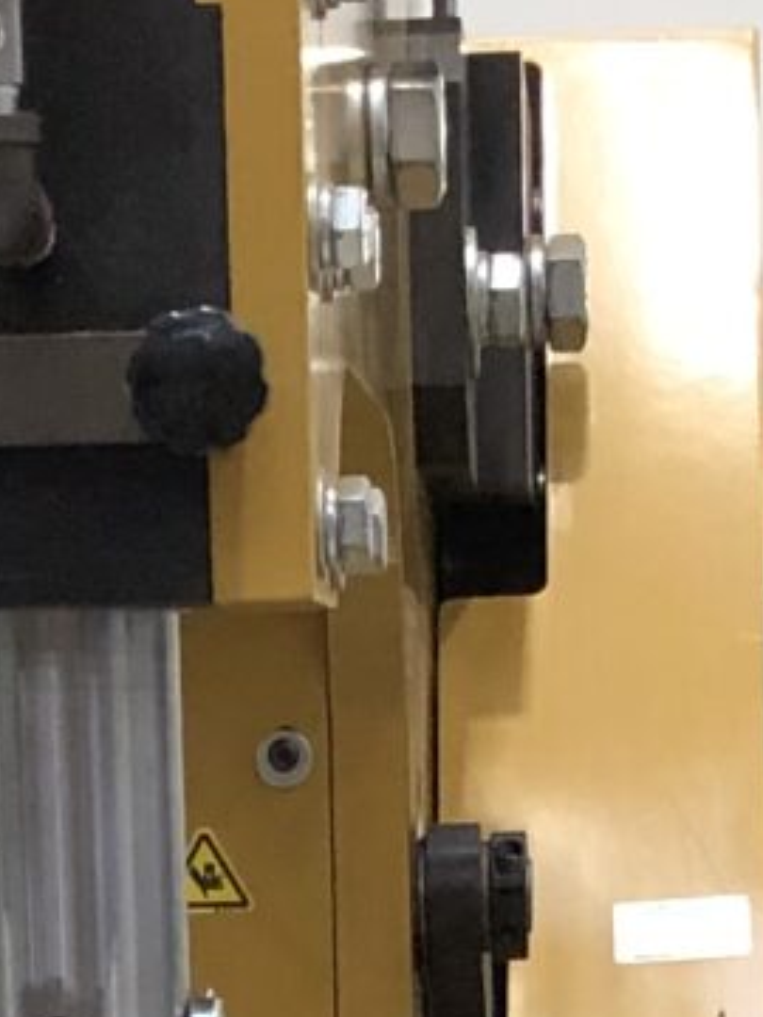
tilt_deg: -11.2
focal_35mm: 199
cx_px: 297
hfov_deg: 7.5
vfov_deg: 9.4
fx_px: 5848
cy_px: 1961
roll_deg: -0.4
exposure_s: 1/30
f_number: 1.8
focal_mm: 3.99
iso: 32
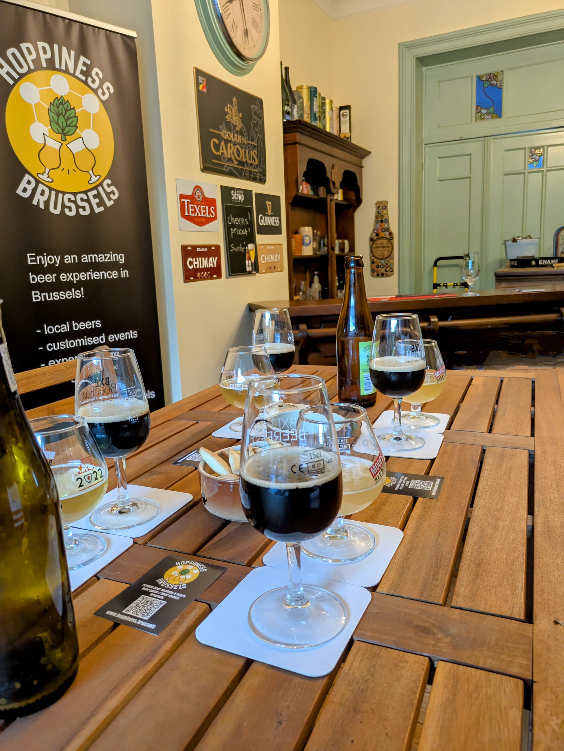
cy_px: 376
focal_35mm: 25
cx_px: 282
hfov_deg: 54.9
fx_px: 543
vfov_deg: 69.4
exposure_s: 1/25
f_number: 1.89
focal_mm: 5.43
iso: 360
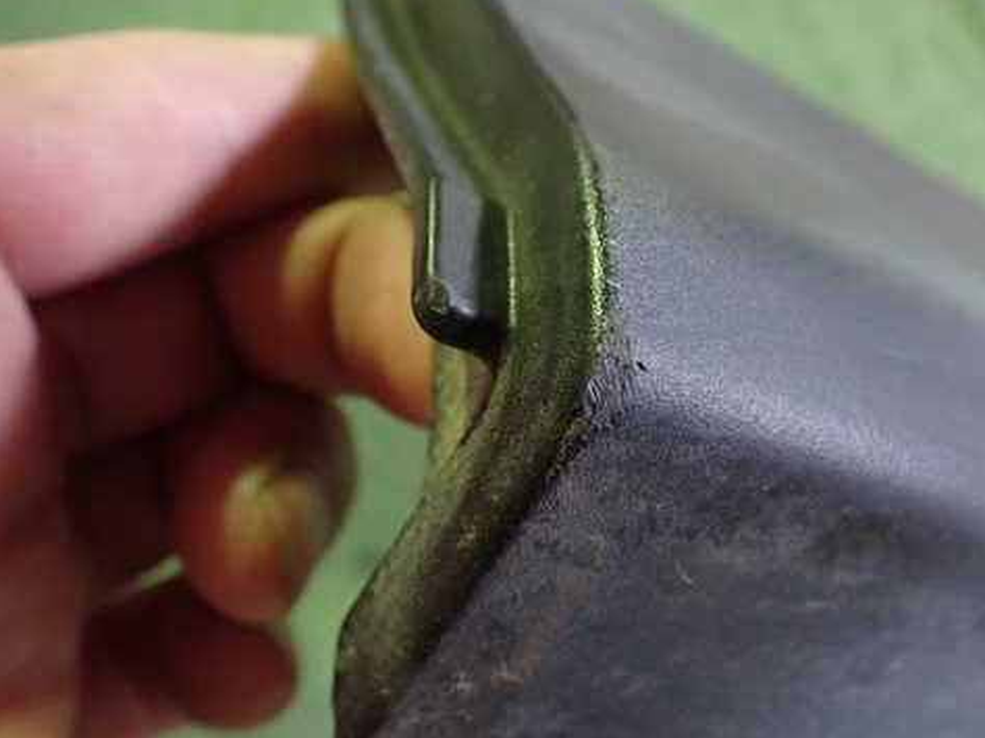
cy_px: 345
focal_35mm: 38
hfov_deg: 48.5
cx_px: 615
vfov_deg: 37.7
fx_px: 1081
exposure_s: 1/30
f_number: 2.3
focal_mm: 5.4
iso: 800
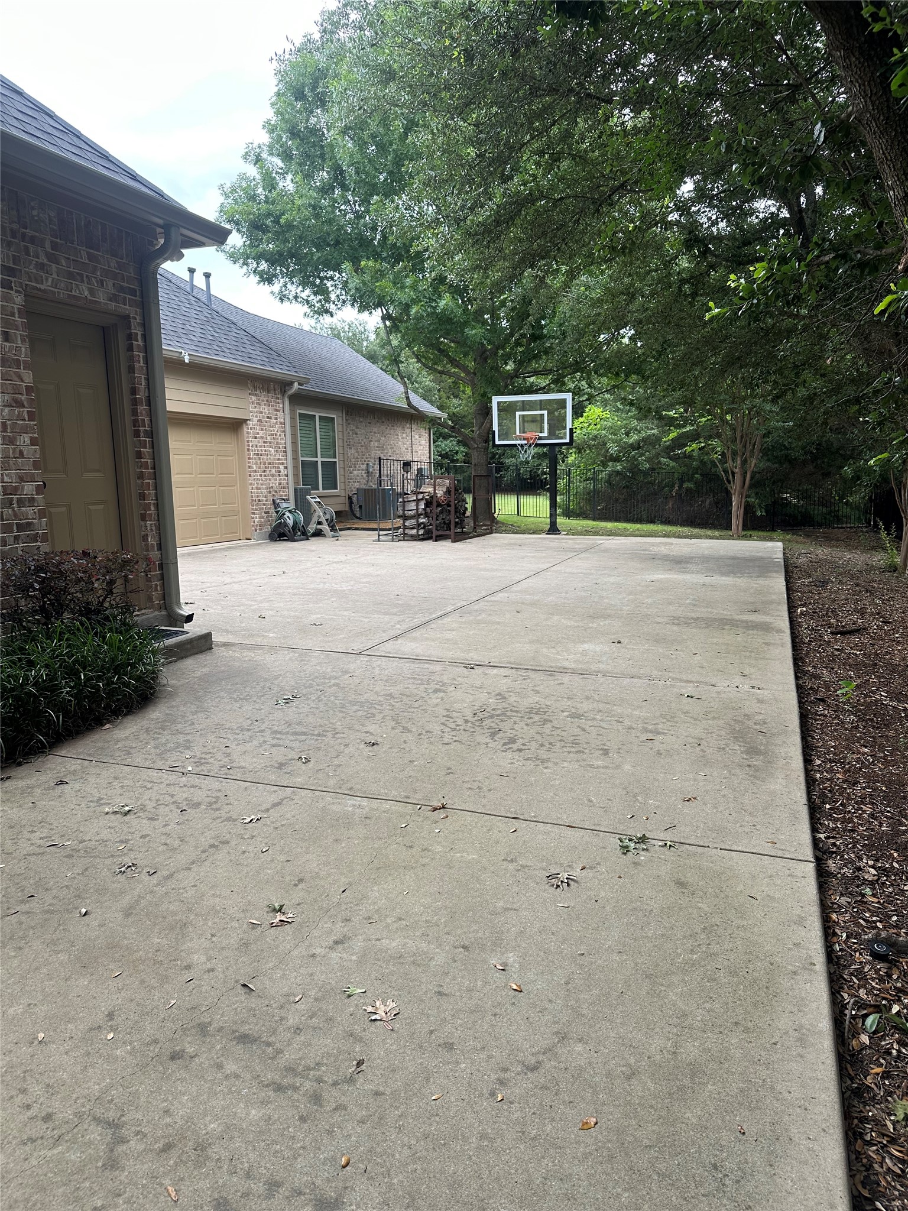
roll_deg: +0.3
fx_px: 839
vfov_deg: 71.6
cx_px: 454
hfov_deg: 56.8
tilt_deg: -7.5
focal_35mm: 24
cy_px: 606
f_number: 1.78
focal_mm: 6.86
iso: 80
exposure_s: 1/462
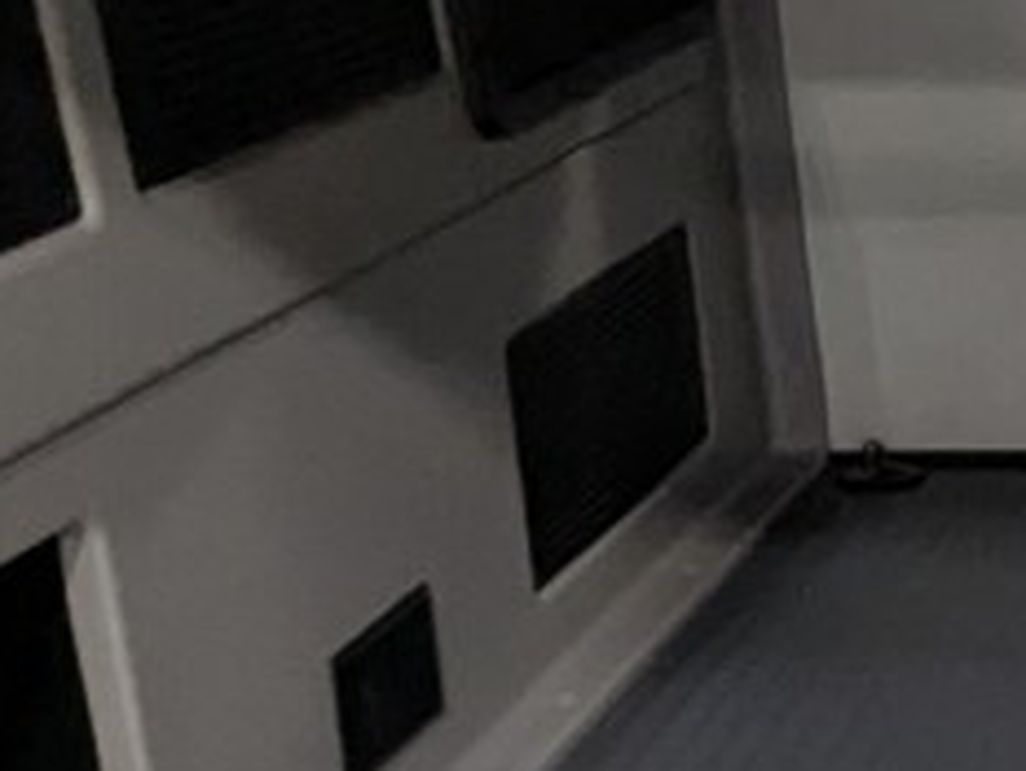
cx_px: 1680
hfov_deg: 17.6
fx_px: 2847
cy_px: 714
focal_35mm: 96
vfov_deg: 15.2
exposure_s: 1/35.2
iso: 332
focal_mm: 2.35
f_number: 2.2
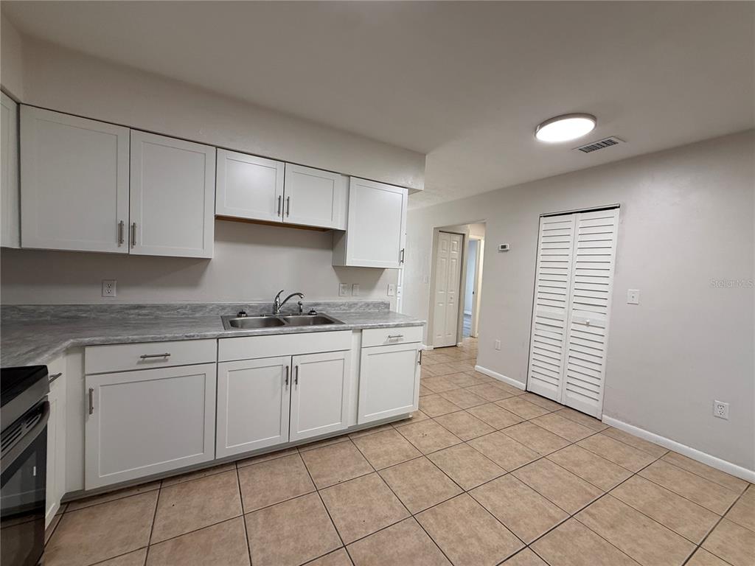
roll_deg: -3.0
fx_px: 305
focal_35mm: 14
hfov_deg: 102.1
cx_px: 378
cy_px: 283
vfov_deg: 85.7
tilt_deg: -1.9
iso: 160
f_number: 2.2
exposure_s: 1/120
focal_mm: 2.22
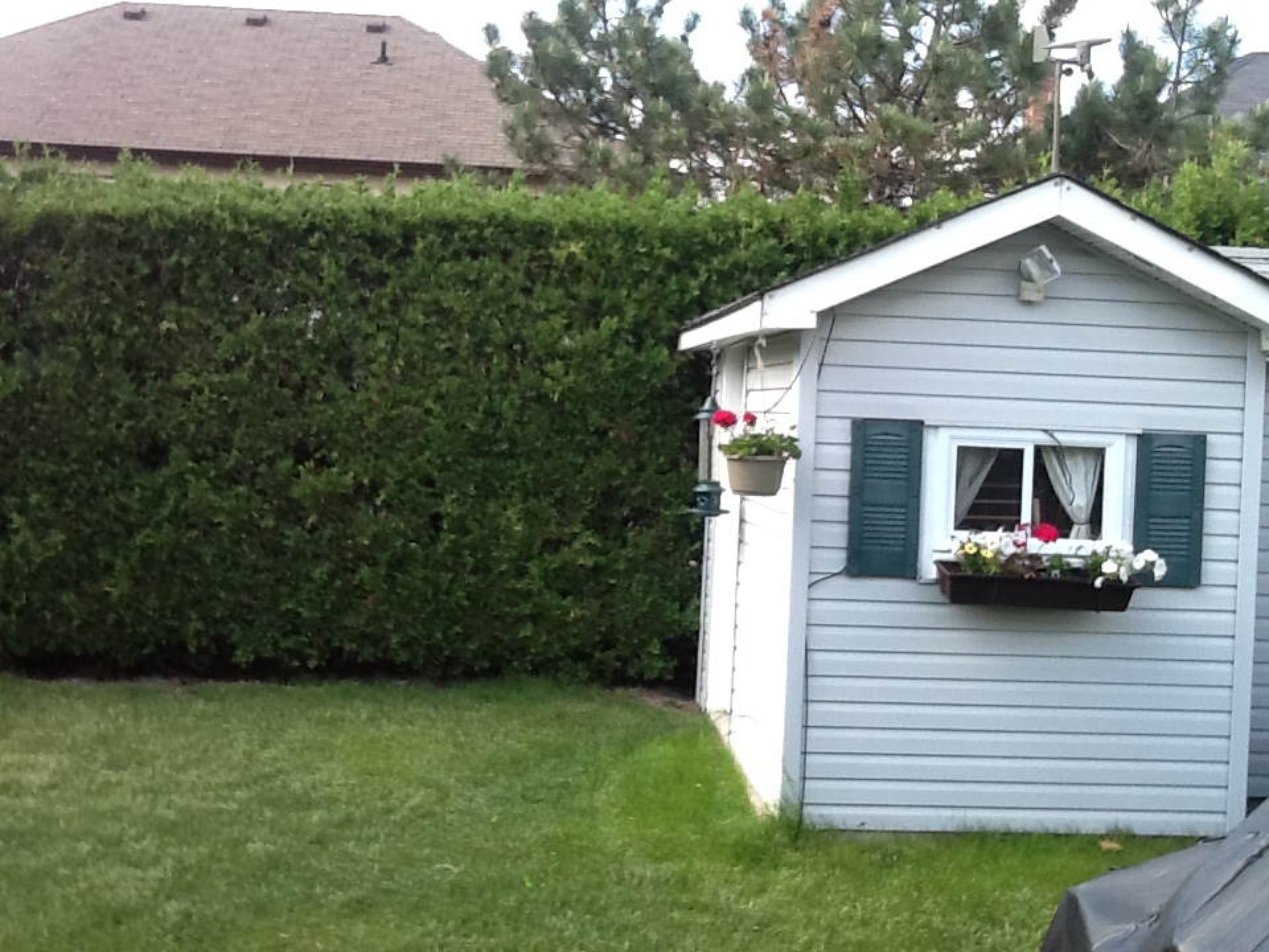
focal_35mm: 44
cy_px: 476
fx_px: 1613
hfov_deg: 42.9
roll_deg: -1.9
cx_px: 634
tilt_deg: -0.9
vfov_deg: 32.9
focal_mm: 2.03
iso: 40
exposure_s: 1/212
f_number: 2.4
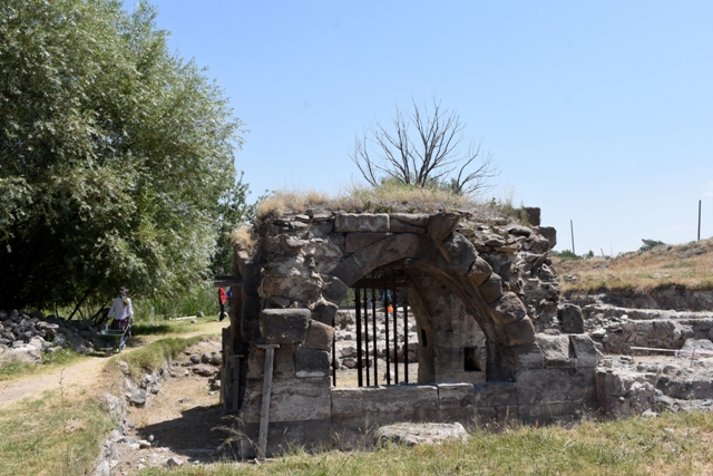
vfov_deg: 34.2
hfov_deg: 49.5
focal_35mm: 39
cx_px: 356
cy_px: 238
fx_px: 773
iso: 400
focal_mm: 26
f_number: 11
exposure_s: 1/500
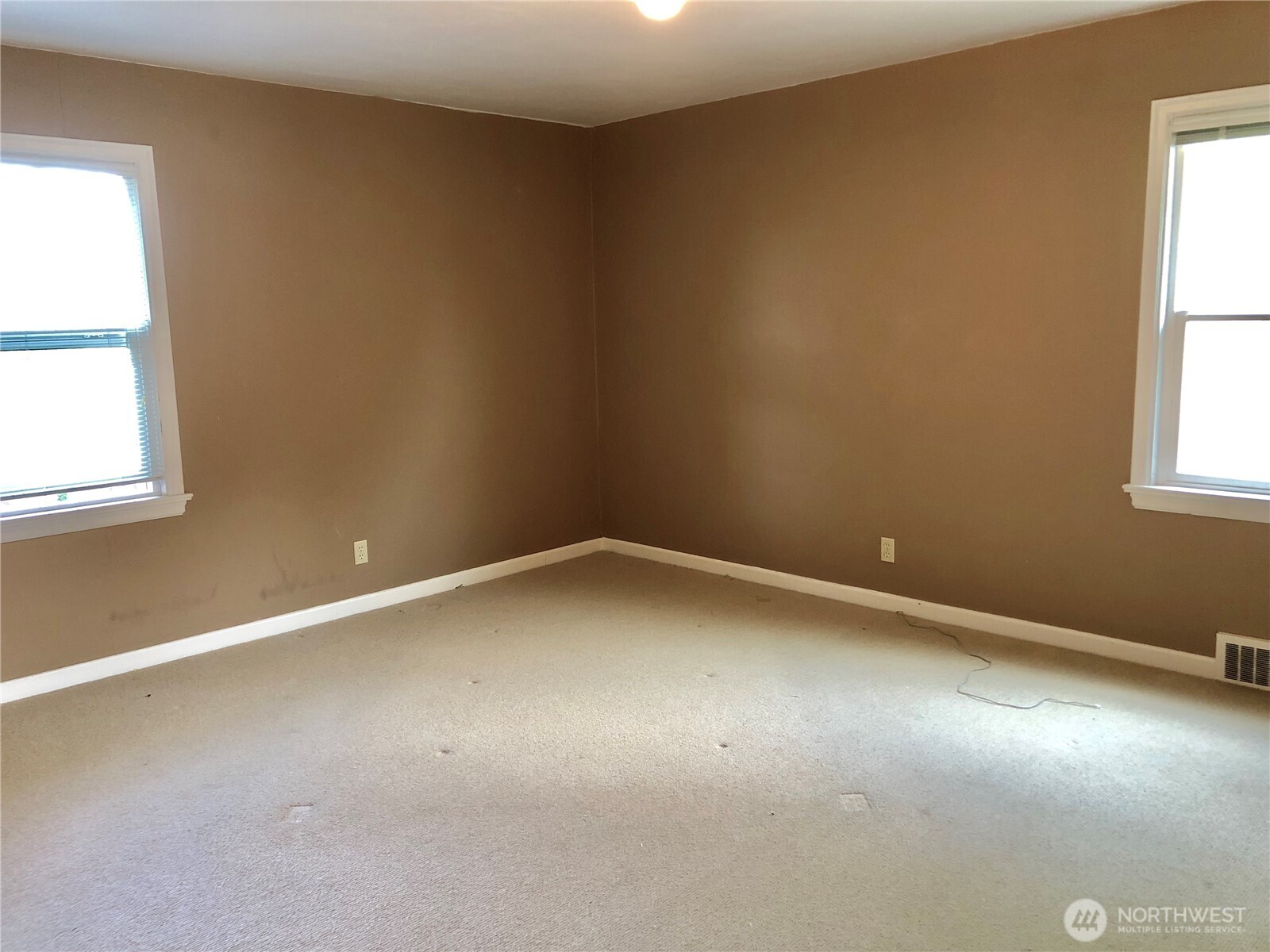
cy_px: 476
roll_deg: +1.4
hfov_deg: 63.4
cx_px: 635
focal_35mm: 28
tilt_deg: -9.1
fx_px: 1027
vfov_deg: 49.7
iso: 50
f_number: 1.8
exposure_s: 1/15
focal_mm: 3.99
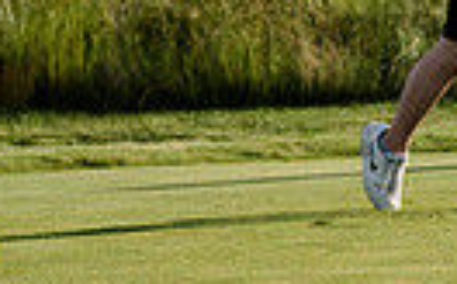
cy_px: -144
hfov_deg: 4.7
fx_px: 5583
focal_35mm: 449
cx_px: 568
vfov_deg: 2.9
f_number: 3.5
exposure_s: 1/2000
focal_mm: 100
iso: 125
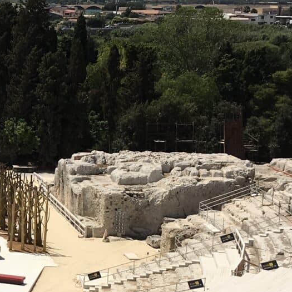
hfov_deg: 15.8
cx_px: -159
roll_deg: -0.3
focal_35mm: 100
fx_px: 954
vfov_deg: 17.4
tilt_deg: -9.9
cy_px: 140
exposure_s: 1/3205
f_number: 2.2
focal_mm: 4.15
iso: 25
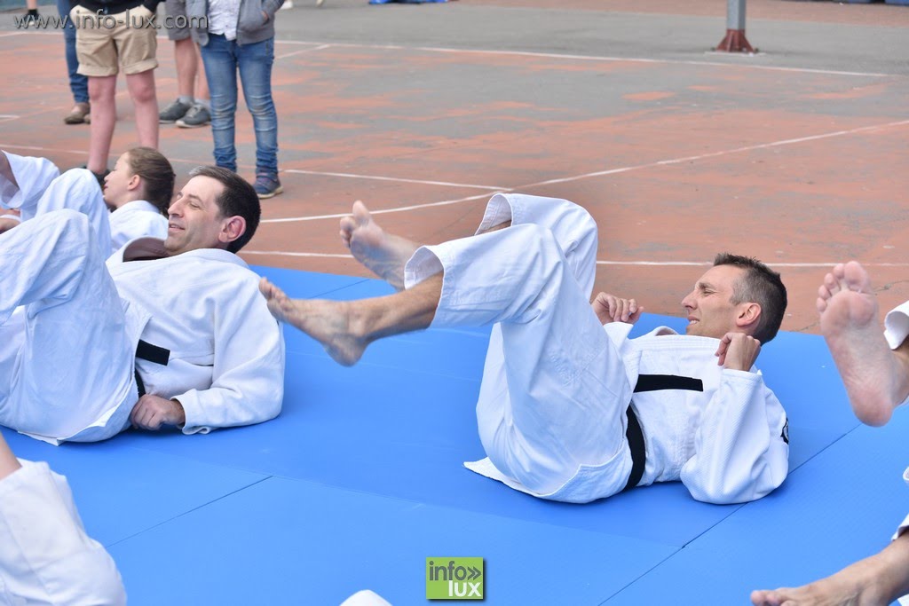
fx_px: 1894
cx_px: 454
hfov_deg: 27.0
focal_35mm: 75
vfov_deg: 18.2
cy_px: 303
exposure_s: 1/500
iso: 100
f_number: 4.5
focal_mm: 50
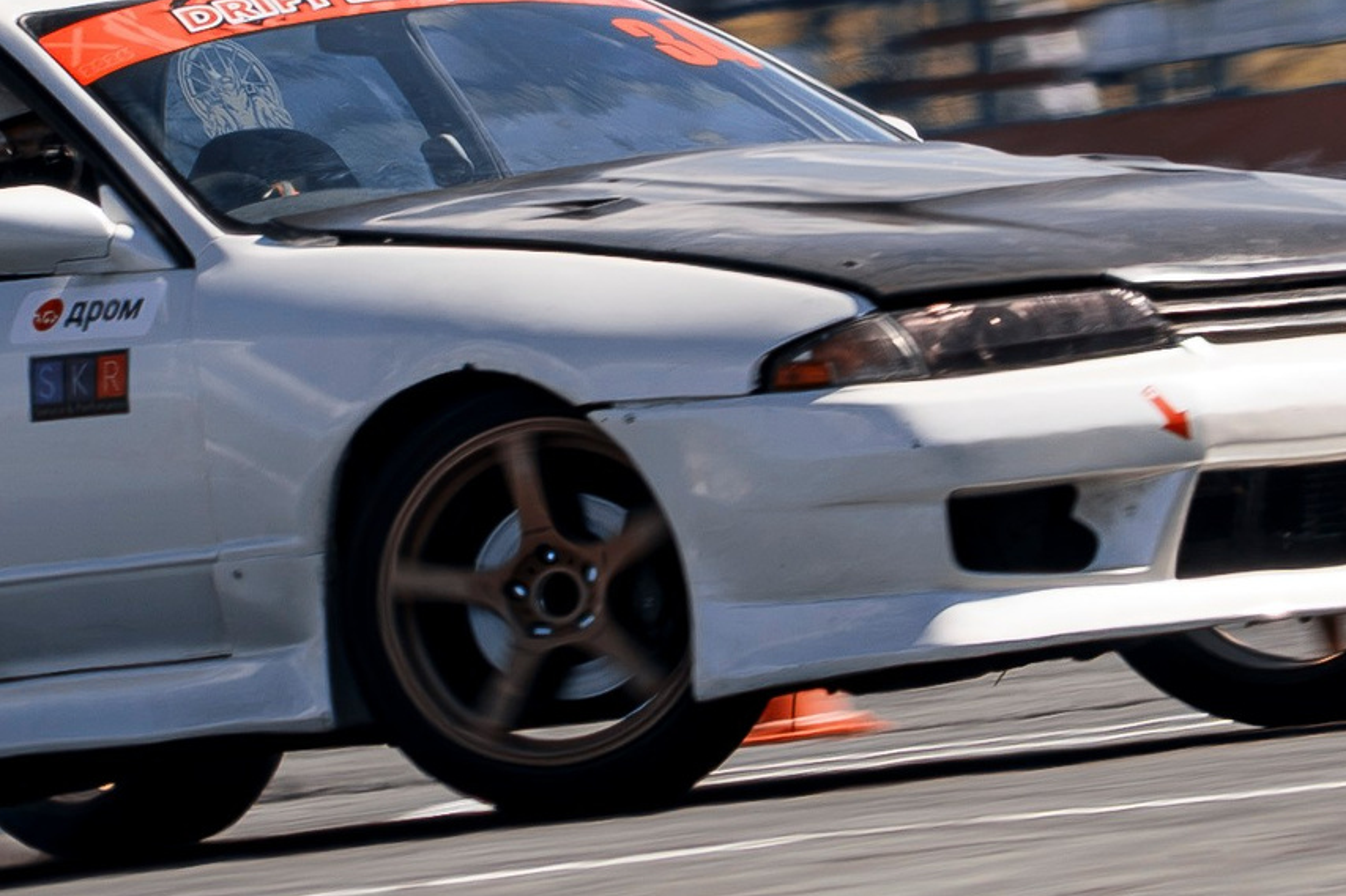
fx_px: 42089
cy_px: 296
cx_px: 697
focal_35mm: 1126
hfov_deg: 1.8
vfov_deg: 1.2
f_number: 11
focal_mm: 200
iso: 100
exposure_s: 1/125
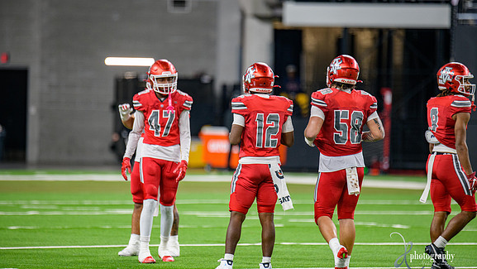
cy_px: 133
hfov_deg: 6.8
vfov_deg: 3.8
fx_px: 3998
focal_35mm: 316
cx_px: 239
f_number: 2.8
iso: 1000
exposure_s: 1/400
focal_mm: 300
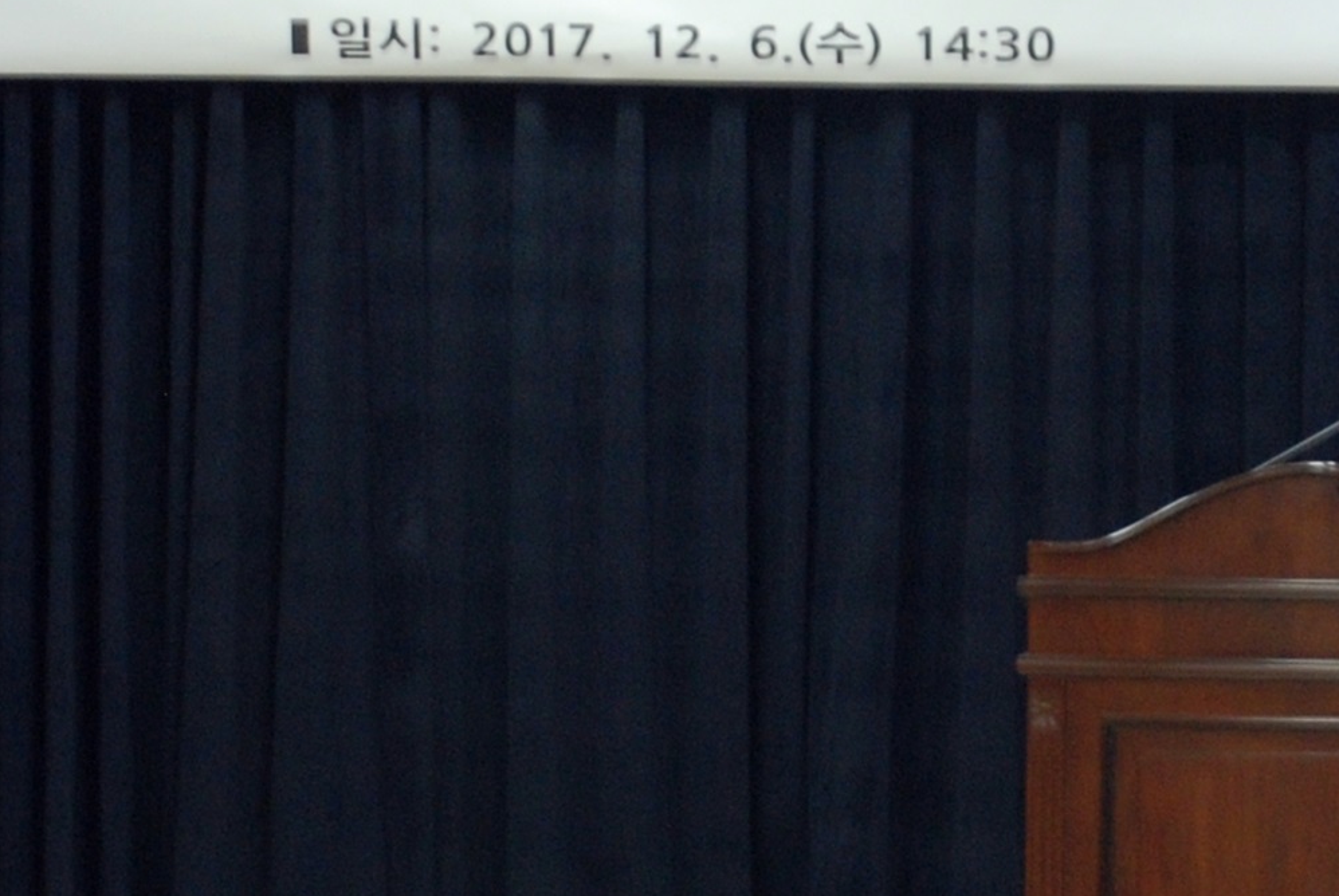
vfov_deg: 7.2
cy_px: 539
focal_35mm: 192
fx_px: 7150
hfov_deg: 10.6
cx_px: 1417
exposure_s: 1/20
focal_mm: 48
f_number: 4.8
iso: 400
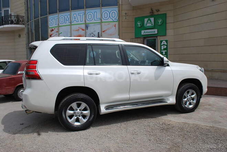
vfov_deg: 43.7
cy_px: 76
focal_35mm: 30
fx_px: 189
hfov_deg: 61.9
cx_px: 114
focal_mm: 20
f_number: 9
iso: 100
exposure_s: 1/320
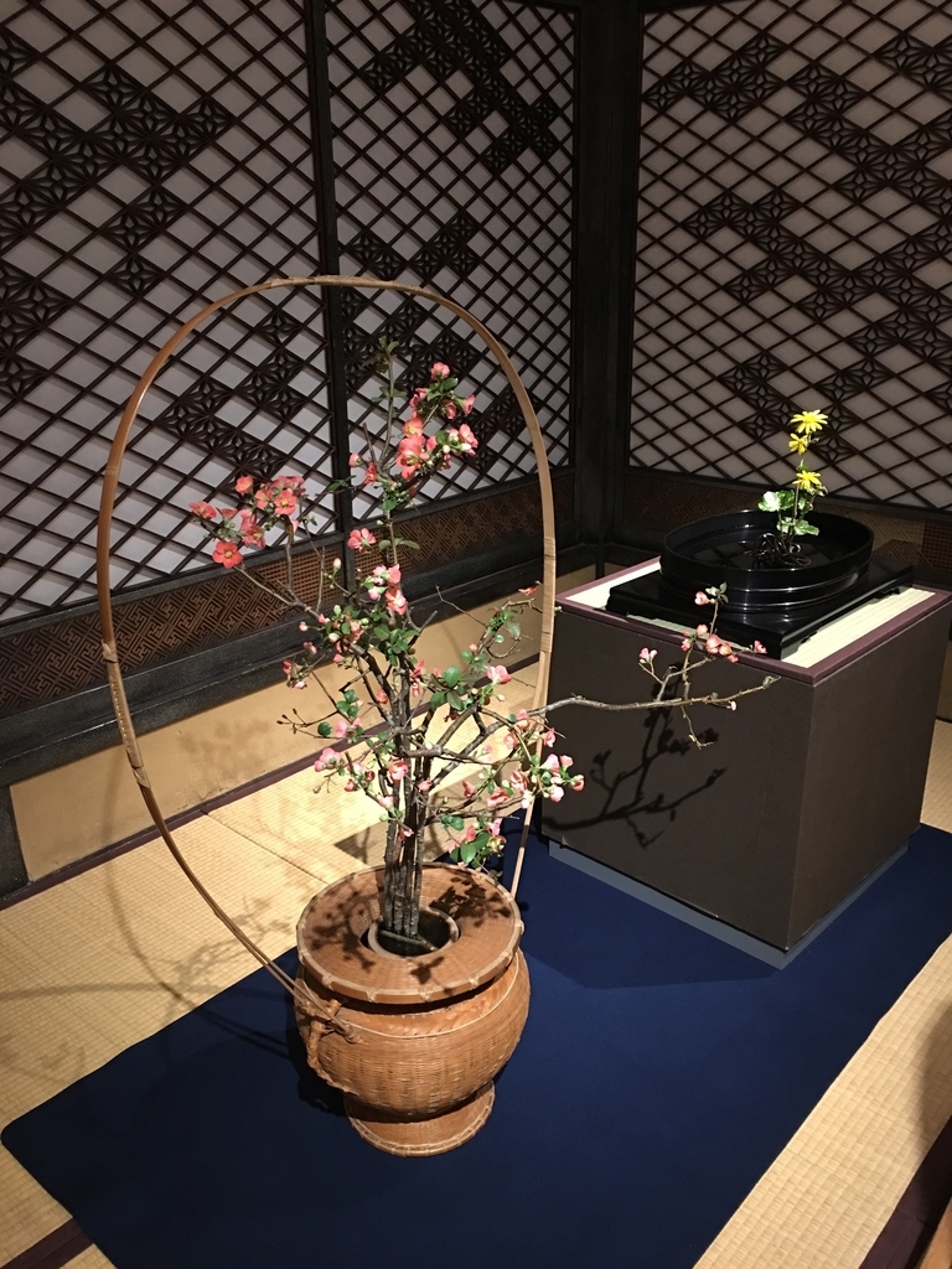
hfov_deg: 48.2
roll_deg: +1.0
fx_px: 1063
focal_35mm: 29
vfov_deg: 61.7
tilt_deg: -19.5
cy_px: 634
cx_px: 476
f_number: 2.2
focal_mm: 4.15
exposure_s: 1/4
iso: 64
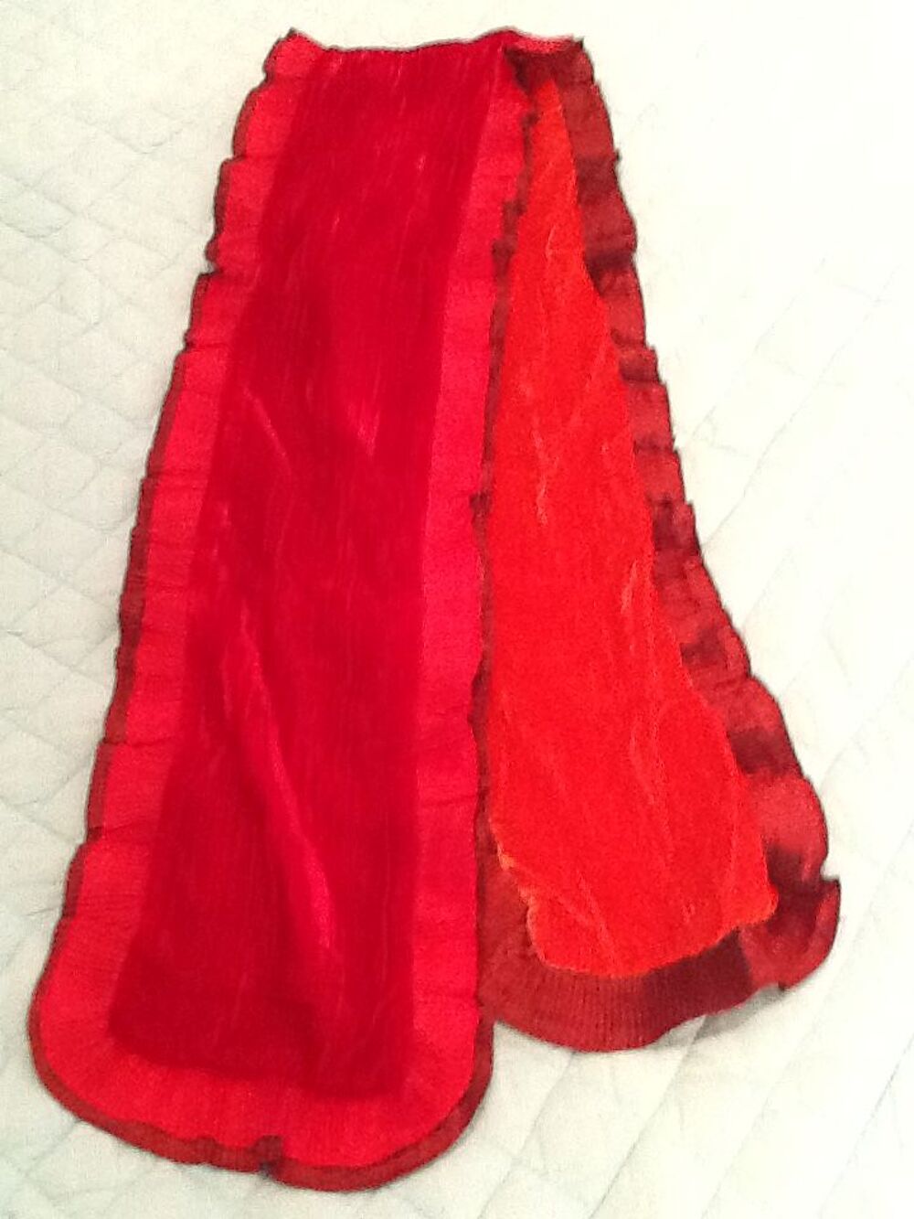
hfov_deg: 32.9
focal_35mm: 44
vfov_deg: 42.9
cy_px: 610
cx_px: 457
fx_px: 1549
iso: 320
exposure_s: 1/20
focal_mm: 2.03
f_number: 2.4
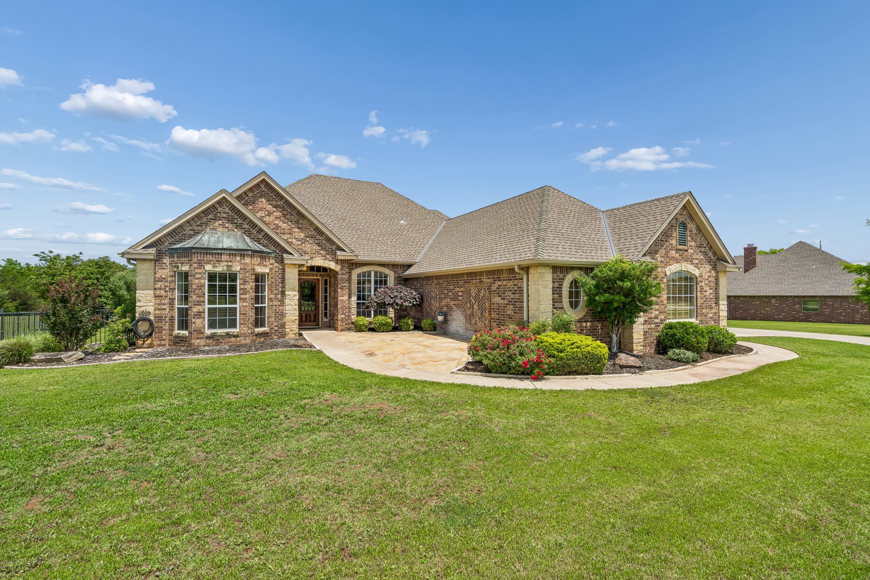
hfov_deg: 96.7
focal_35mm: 16
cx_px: 435
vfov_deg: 73.7
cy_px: 290
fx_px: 387
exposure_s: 1/800
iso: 200
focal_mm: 16
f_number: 8
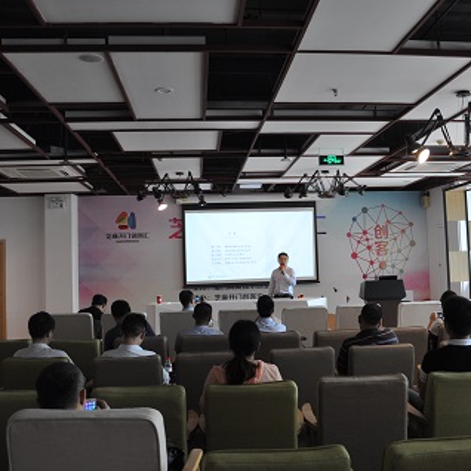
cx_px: 270
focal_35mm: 36
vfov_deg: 46.0
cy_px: 230
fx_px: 554
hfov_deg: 45.9
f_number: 5
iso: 400
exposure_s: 1/25
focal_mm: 18
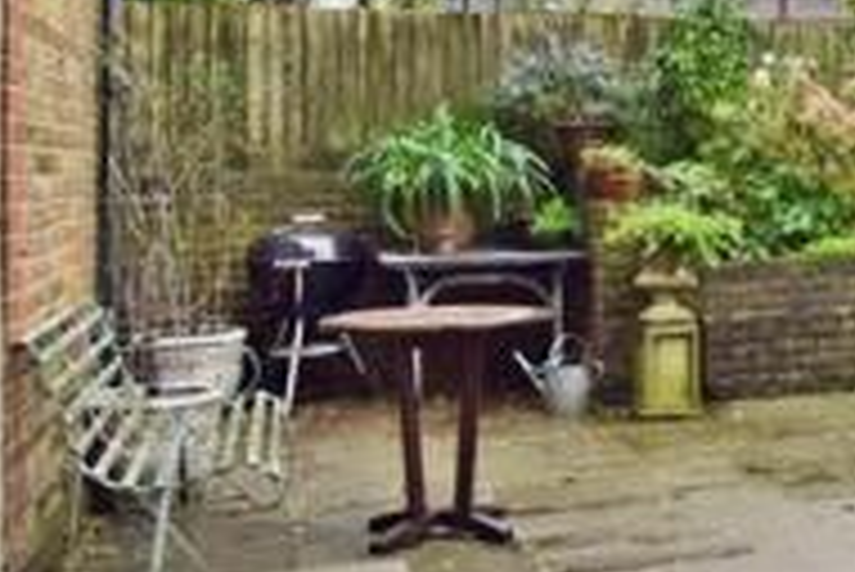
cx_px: 1143
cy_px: 133
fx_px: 1474
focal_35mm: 62
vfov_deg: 21.7
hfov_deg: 26.7
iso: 1000
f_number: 8
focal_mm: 12
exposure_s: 1/200
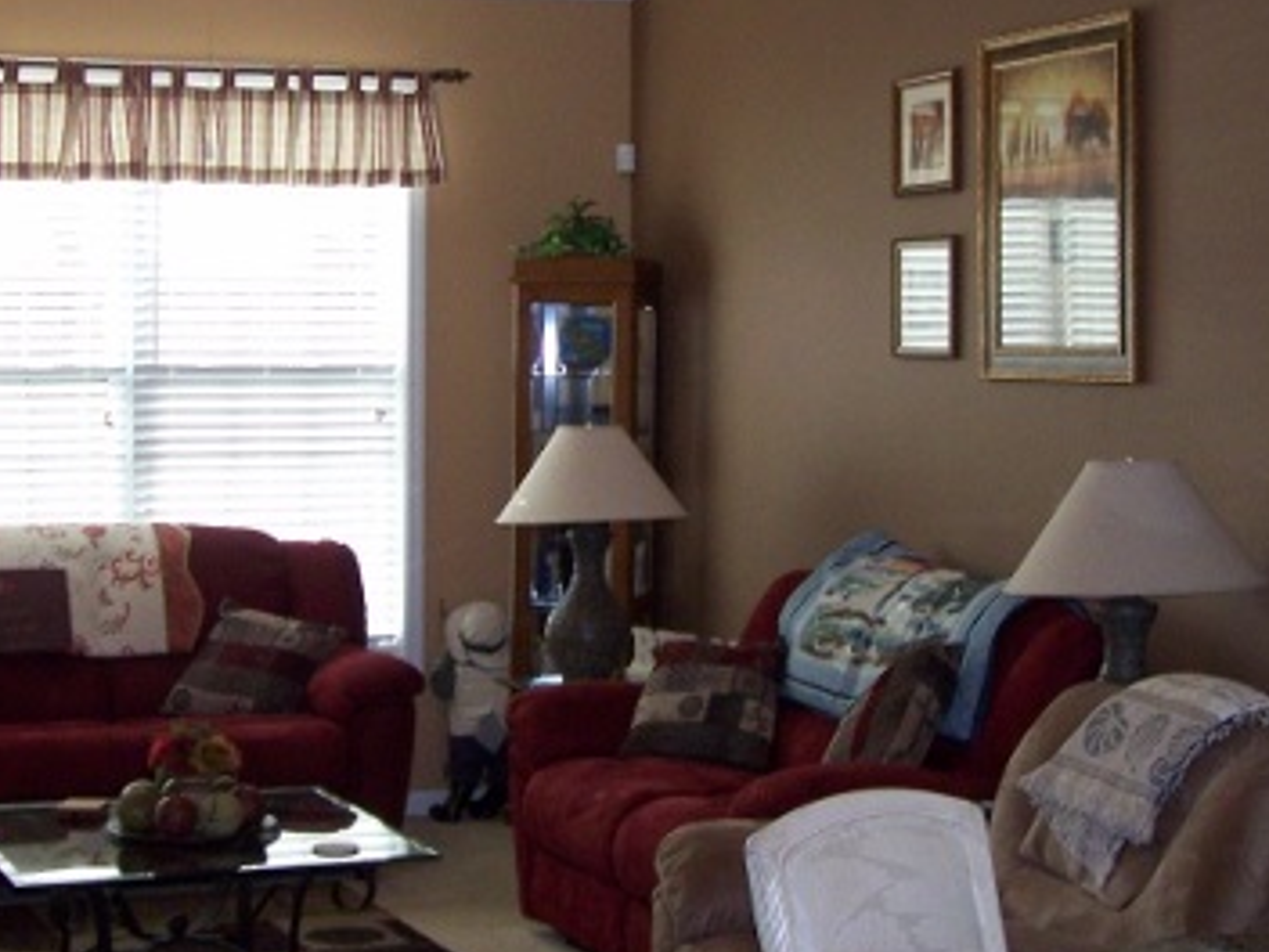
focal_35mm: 69
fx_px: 2529
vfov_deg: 21.2
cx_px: 653
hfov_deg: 28.2
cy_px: 310
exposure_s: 1/60
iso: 160
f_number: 2.8
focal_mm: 6.3
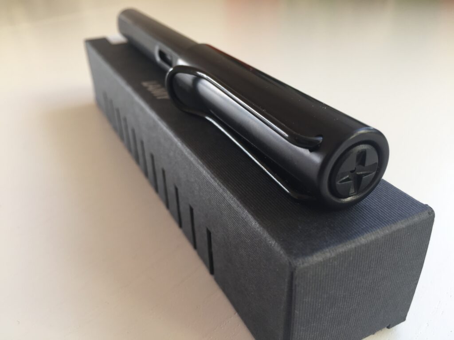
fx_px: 380
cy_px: 170
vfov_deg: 48.2
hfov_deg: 61.7
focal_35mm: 29
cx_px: 227
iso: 40
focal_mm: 4.15
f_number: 2.2
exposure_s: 1/50
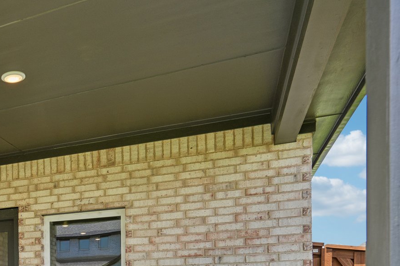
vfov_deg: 27.8
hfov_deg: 36.4
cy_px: 293
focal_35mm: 44
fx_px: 489
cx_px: -57
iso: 100
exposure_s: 1/100
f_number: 8
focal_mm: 19
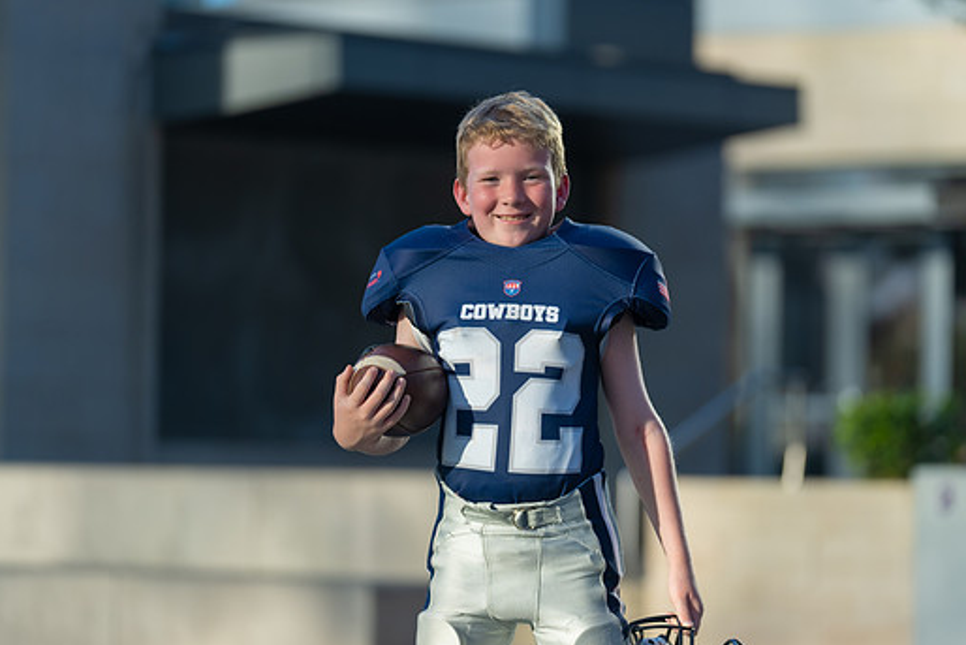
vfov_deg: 7.8
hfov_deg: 11.7
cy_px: 334
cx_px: 534
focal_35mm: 176
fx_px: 4724
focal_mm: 156
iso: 100
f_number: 2.8
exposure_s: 1/800
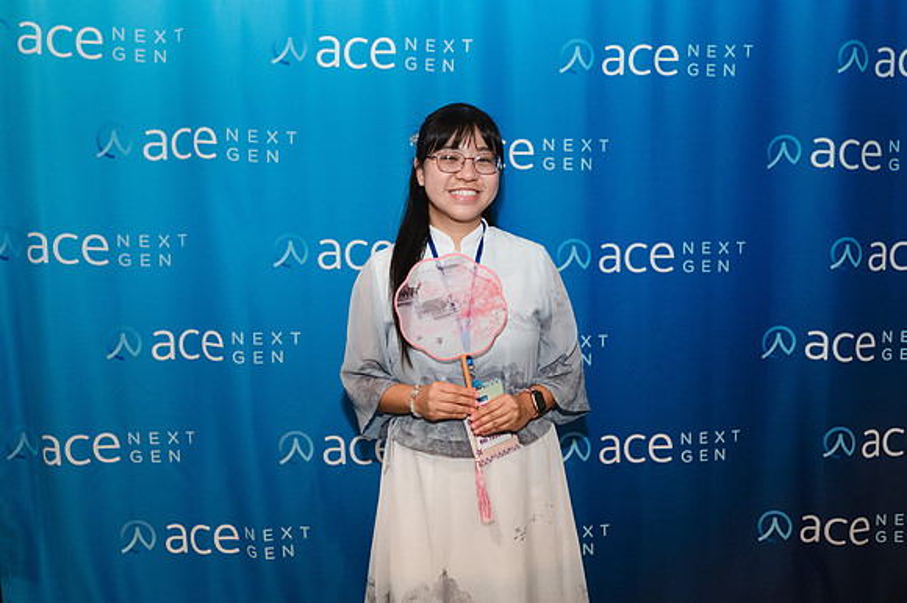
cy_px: 302
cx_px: 454
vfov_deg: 37.5
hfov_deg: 54.0
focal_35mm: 35
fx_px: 889
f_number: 3.5
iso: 3200
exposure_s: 1/200
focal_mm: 35
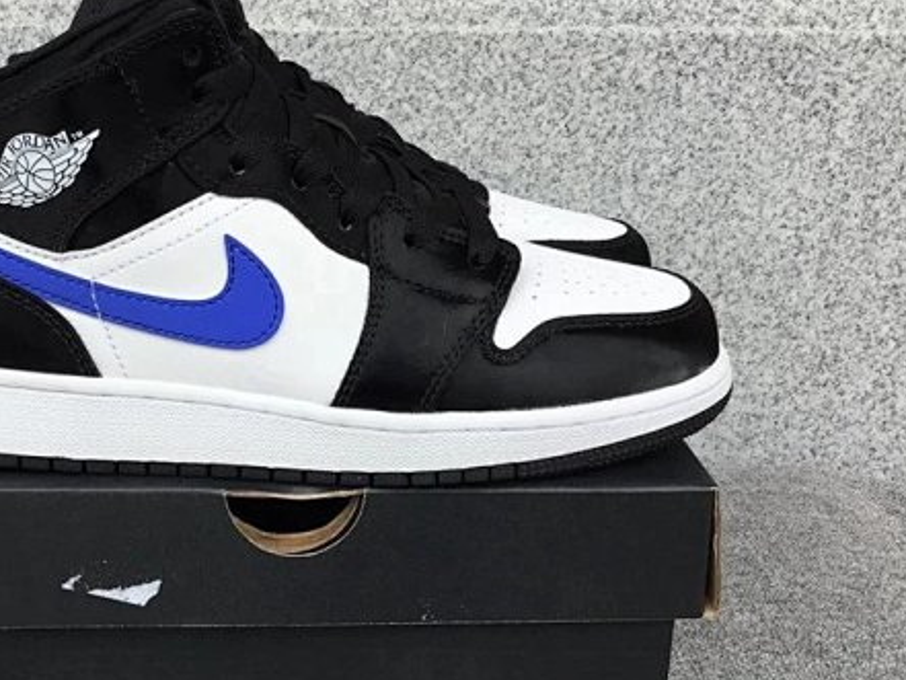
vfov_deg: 32.2
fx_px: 1178
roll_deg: -0.1
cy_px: 378
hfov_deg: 41.5
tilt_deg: -18.9
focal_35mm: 45
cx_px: 294
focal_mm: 3.3
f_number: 2.4
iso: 25
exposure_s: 1/339
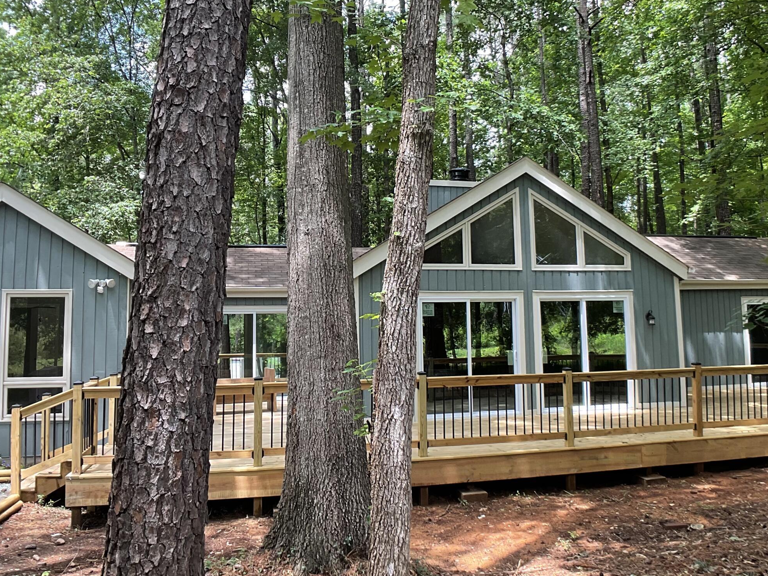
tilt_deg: +5.9
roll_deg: +1.2
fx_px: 976
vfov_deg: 32.8
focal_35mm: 44
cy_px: 255
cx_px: 392
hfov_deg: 42.9
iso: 25
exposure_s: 1/120
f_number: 1.8
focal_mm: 3
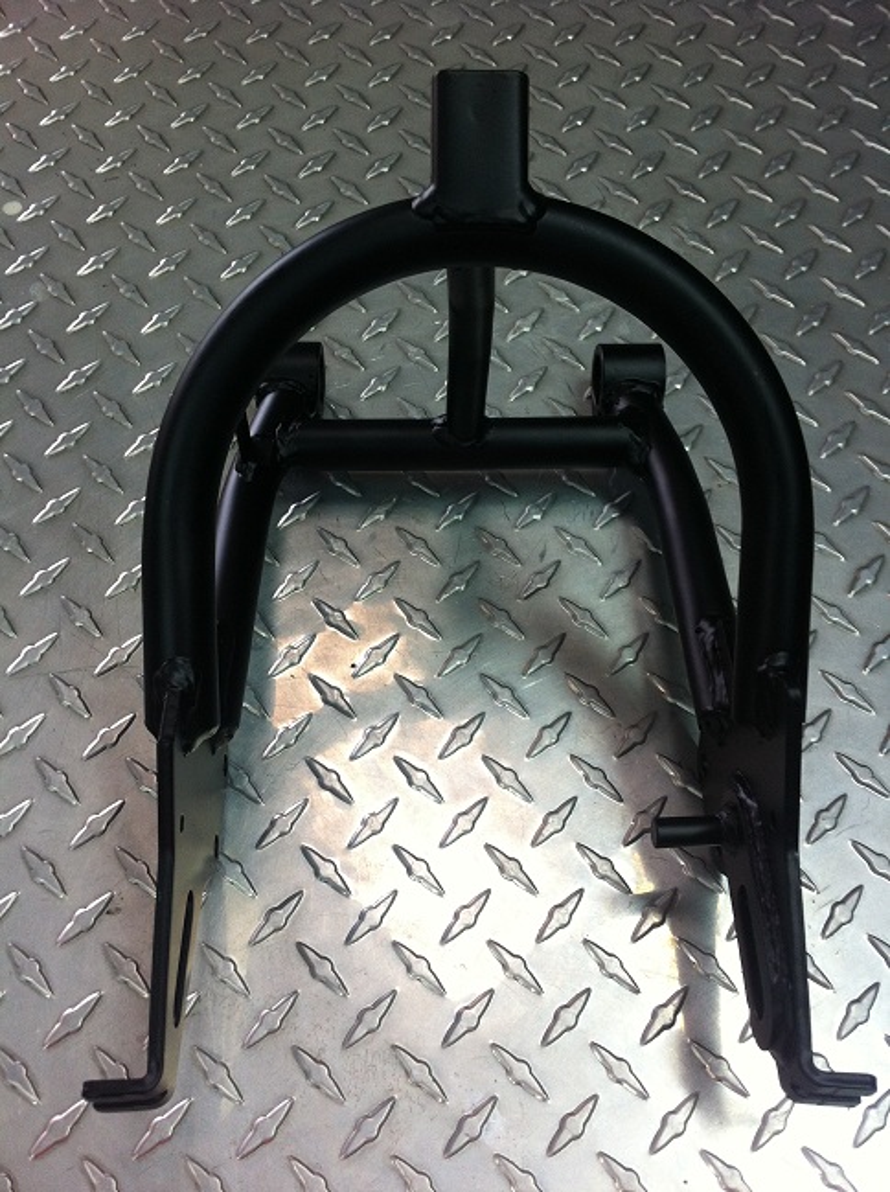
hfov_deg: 40.6
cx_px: 445
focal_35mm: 35
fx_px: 1203
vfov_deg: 52.7
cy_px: 596
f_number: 2.8
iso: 100
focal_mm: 3.85
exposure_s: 1/15
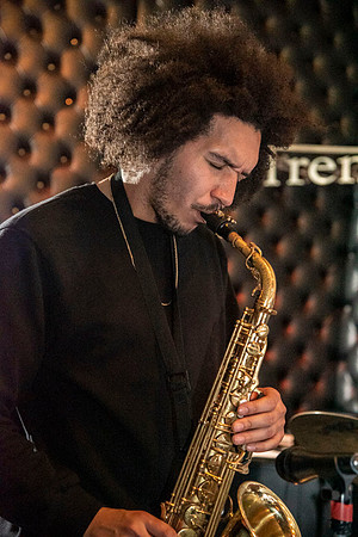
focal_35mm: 75
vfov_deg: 27.0
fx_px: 1119
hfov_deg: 18.2
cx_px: 179
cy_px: 268
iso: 6400
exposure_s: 1/200
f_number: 4
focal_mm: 75
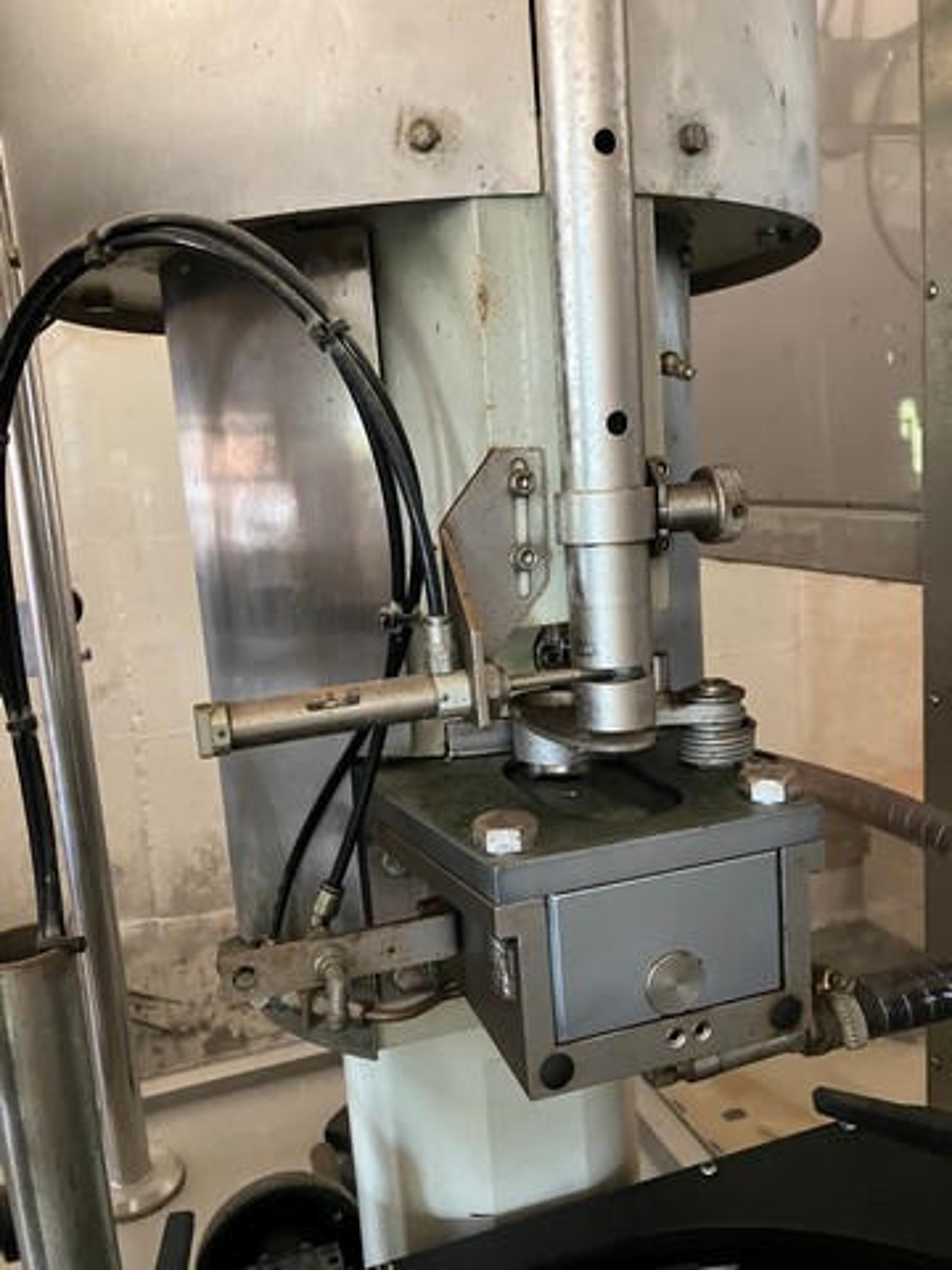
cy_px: 635
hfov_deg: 49.7
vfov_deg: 63.4
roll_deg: +3.5
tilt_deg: -8.5
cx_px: 476
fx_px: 1027
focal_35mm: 28
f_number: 1.8
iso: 400
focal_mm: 3.99
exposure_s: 1/40
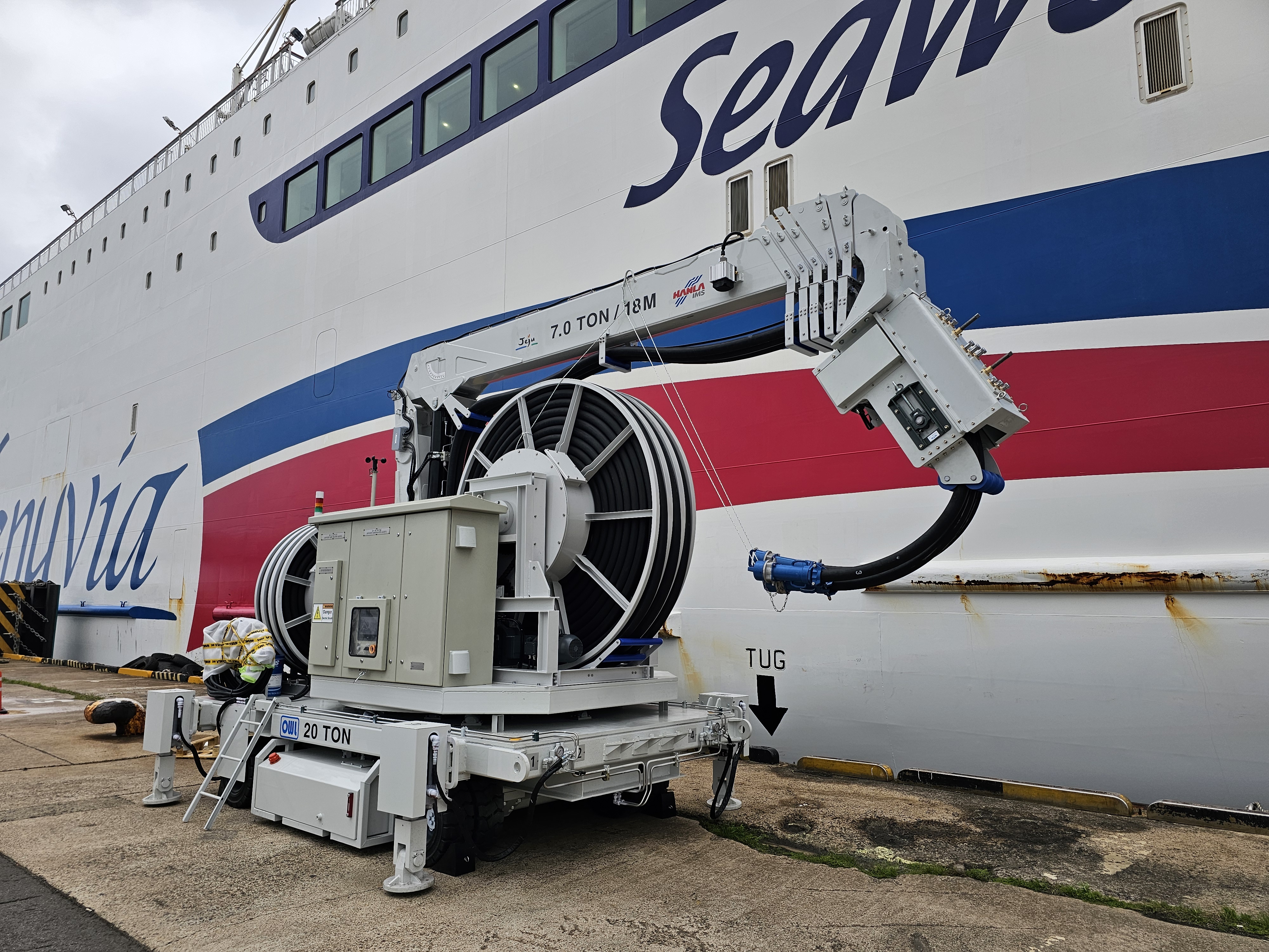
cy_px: 476
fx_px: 843
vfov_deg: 58.9
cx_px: 634
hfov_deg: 73.9
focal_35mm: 23
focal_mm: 6.3
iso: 32
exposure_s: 1/207
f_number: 1.7
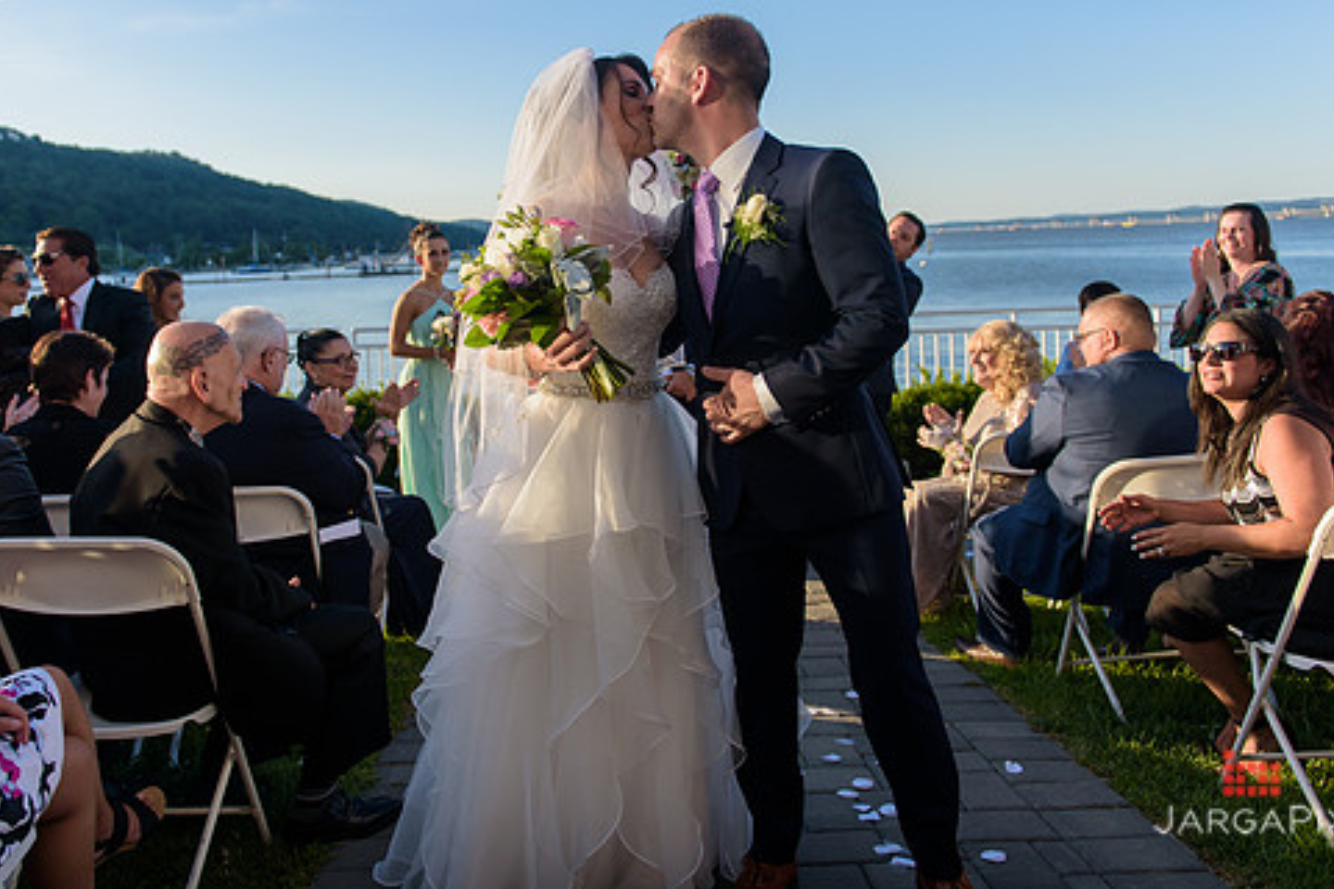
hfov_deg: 63.6
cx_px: 614
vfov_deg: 44.7
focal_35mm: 29
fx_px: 1075
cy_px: 357
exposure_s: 1/1600
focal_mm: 24
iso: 200
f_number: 3.2
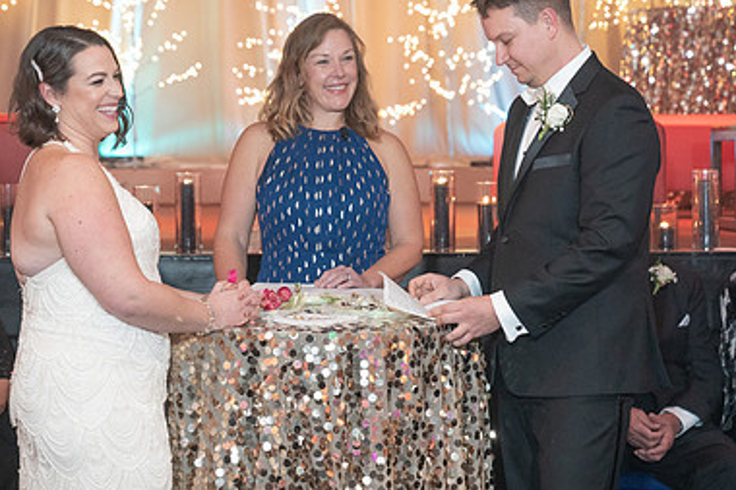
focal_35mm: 107
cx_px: 339
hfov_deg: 19.1
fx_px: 2186
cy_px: 169
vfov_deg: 12.8
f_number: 4
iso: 4000
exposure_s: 1/125
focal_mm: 70
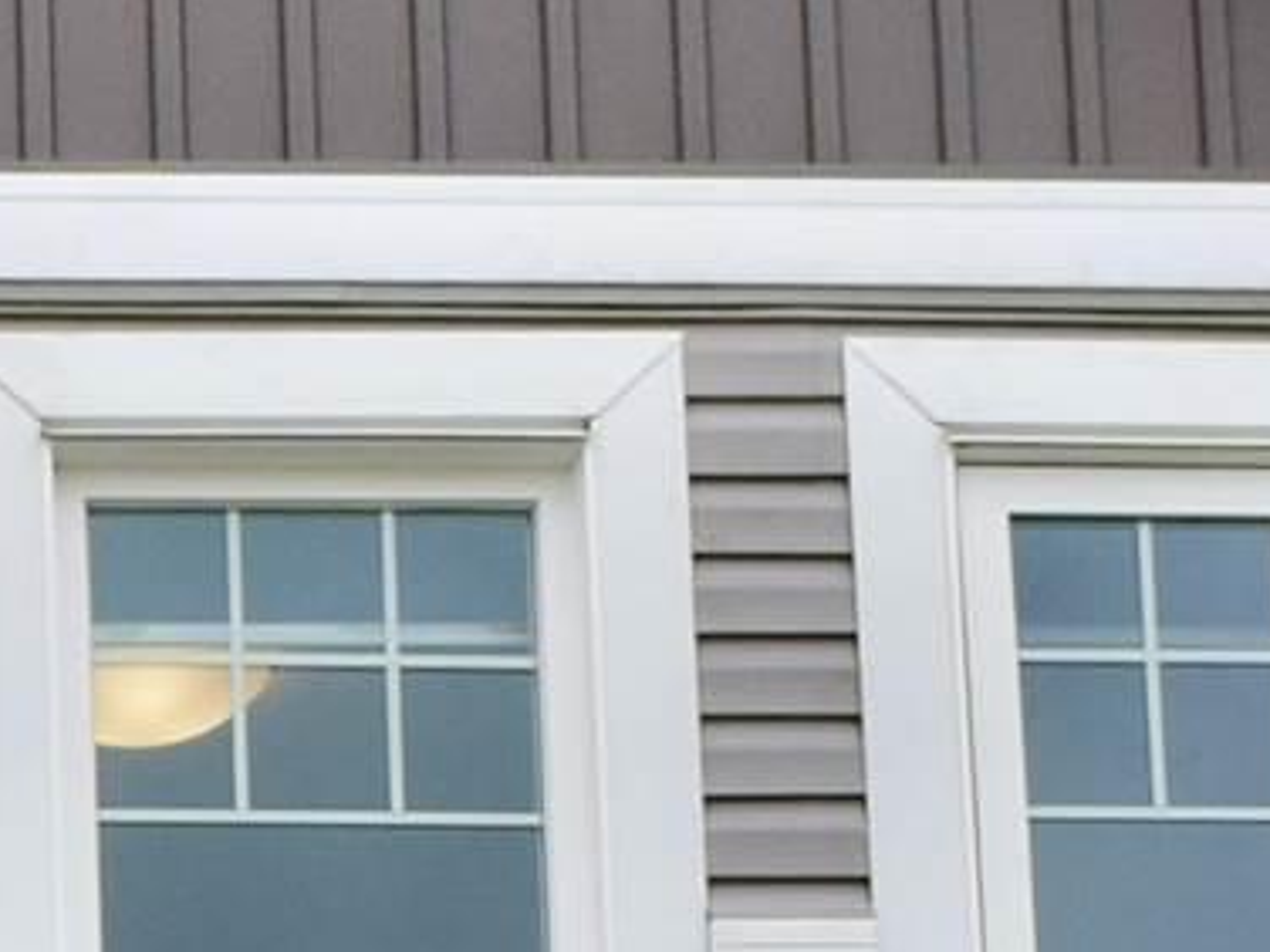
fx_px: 7778
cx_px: -1446
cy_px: 2473
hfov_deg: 8.7
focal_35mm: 212
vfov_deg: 6.6
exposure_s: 1/800
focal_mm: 18
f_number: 8
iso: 400
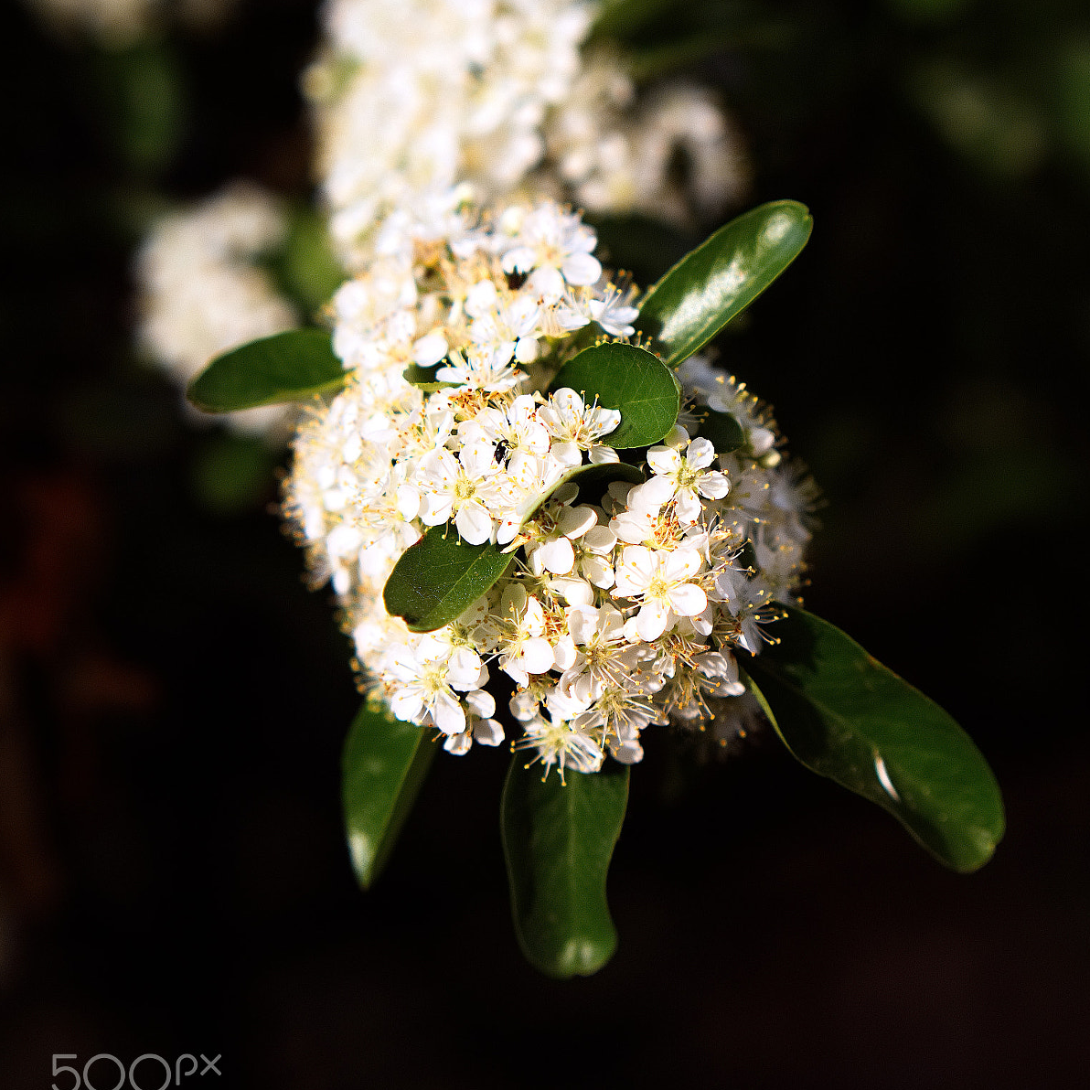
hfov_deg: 17.1
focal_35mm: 102
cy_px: 464
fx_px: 3634
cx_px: 543
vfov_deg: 17.1
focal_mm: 43
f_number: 1.8
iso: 100
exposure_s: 1/400
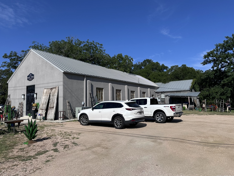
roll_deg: +2.4
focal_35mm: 25
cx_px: 112
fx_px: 169
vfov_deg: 54.9
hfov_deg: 69.4
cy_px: 86
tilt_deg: +6.7
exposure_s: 1/7576
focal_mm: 6.86
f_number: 1.78
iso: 80
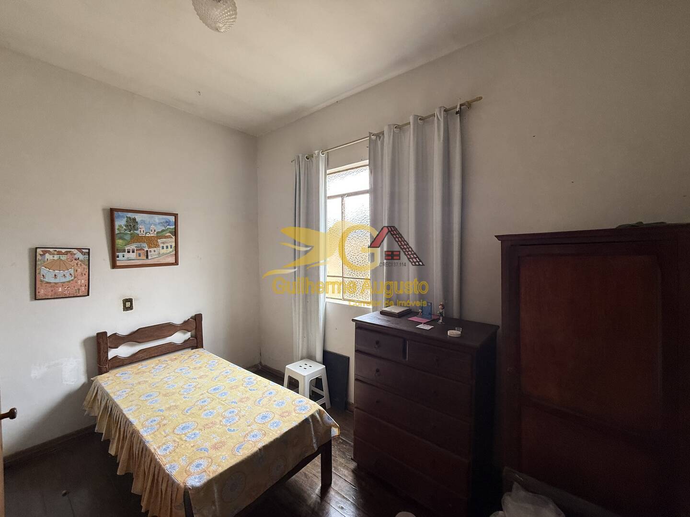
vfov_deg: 85.7
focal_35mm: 14
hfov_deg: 102.1
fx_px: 279
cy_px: 258
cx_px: 345
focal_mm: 2.22
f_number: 2.2
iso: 160
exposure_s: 1/99
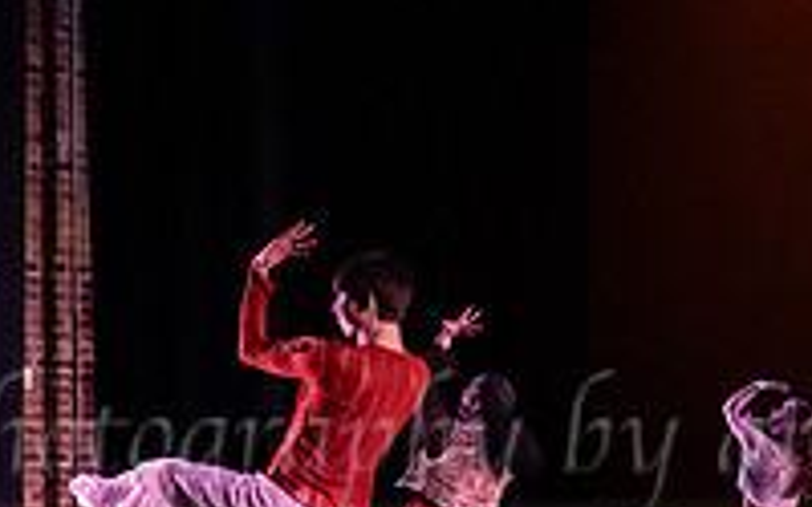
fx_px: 2324
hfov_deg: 19.8
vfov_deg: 12.3
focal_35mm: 105
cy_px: 505
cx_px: 538
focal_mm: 28
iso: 4000
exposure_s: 1/400
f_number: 4
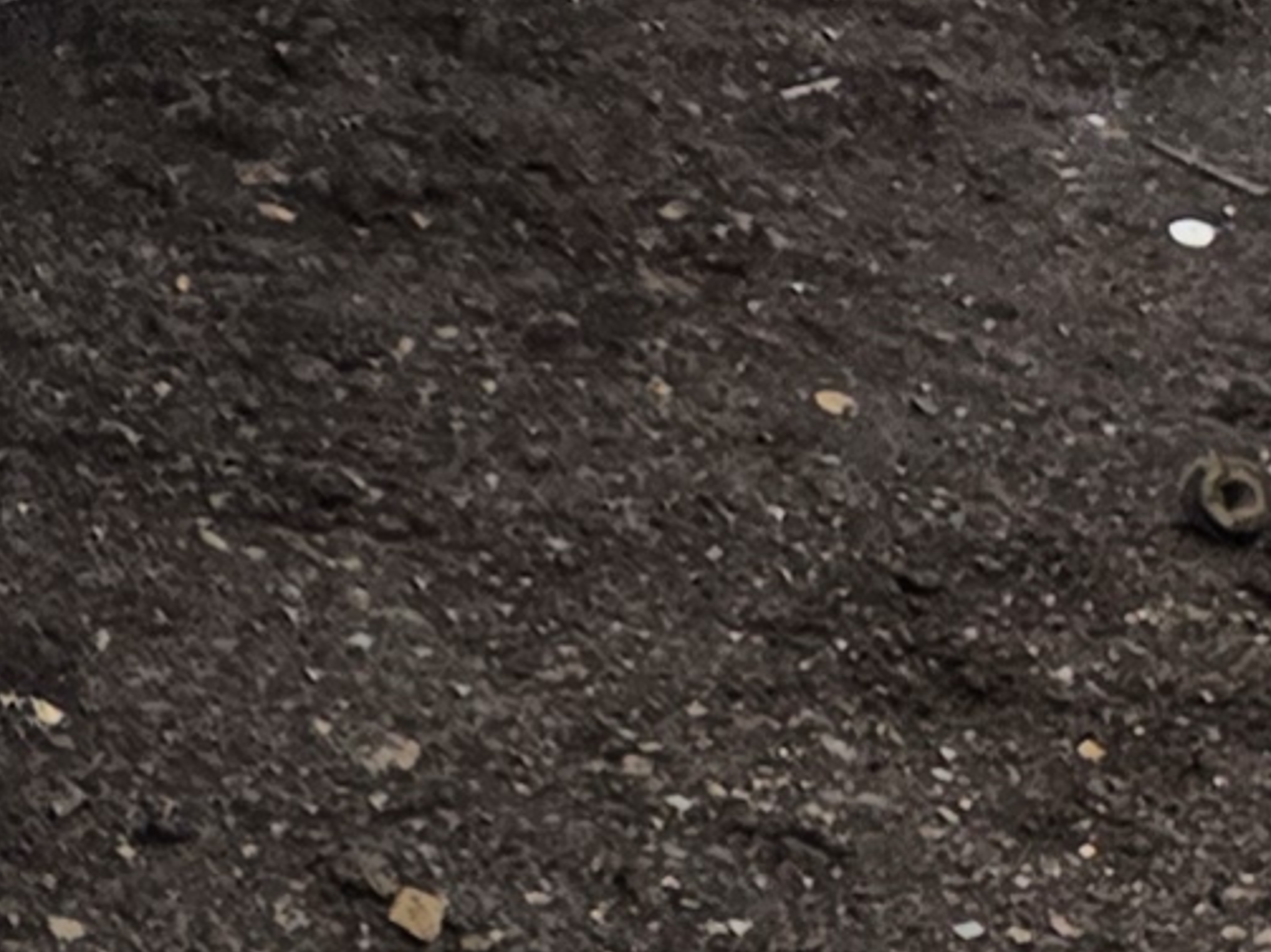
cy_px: -1356
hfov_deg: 8.6
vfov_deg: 7.6
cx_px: -2772
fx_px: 6718
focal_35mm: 183
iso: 80
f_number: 1.8
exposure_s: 1/1087
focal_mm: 5.4
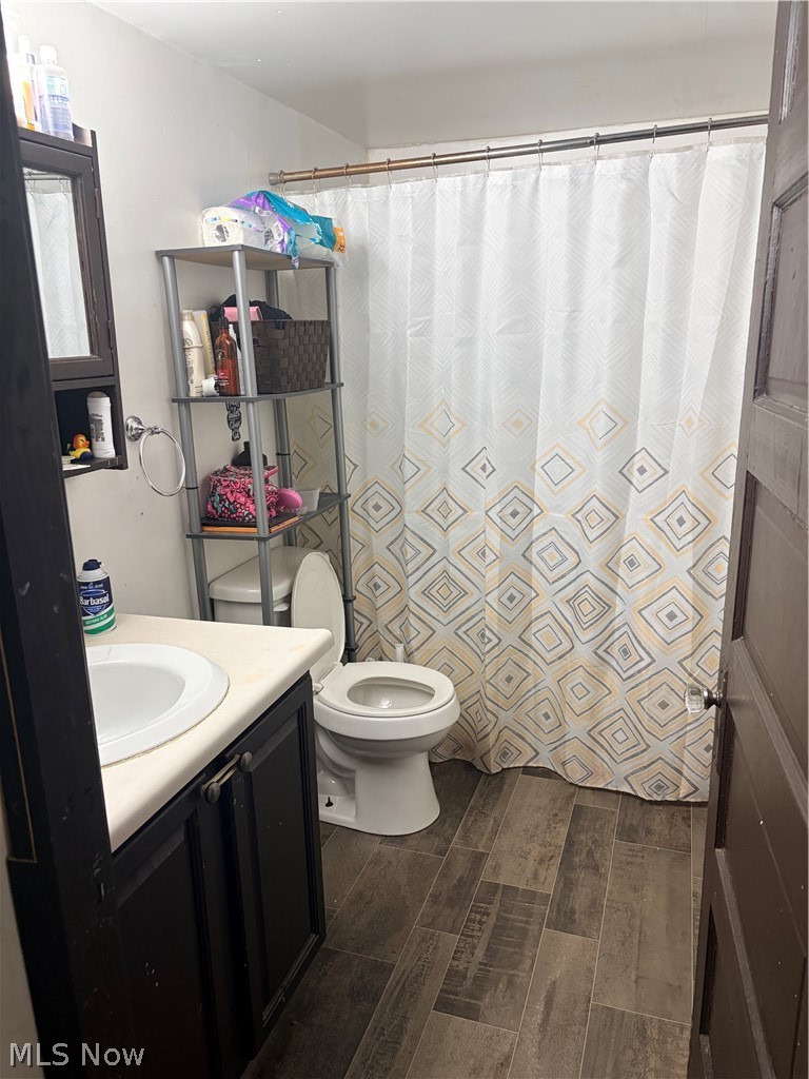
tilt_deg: -14.7
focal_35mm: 26
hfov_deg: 53.1
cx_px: 404
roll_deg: +1.0
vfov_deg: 67.3
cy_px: 540
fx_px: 810
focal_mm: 5.96
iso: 160
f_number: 1.6
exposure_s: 1/60
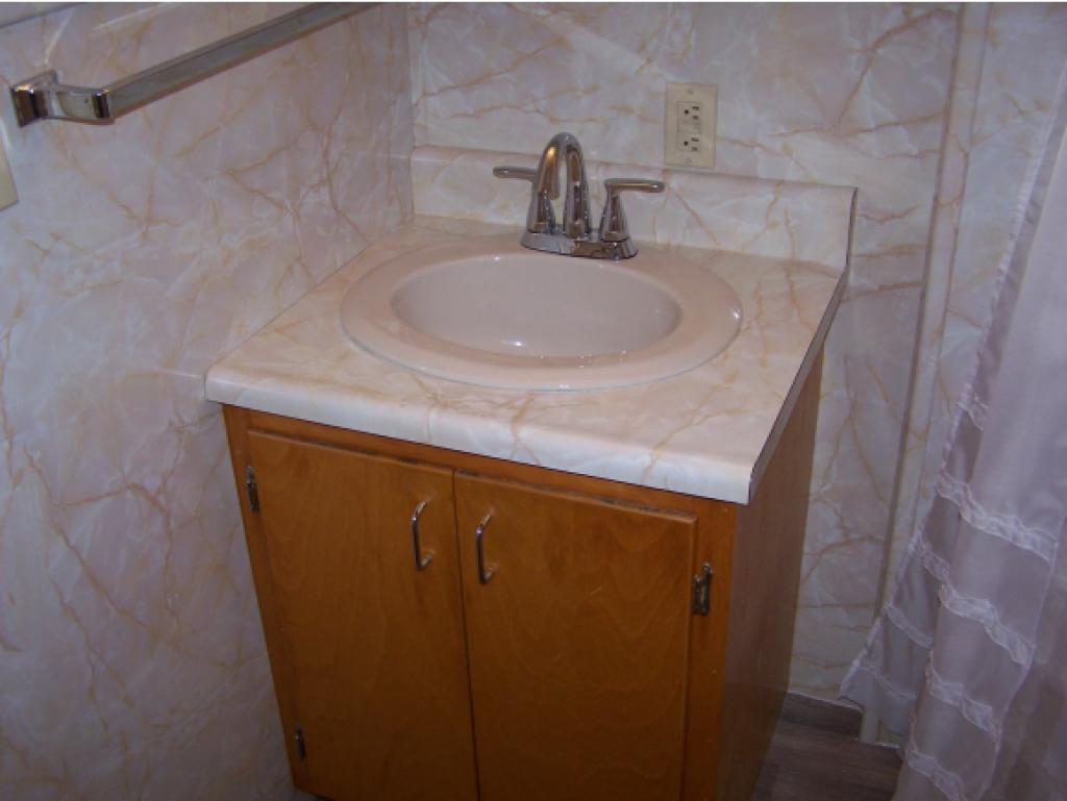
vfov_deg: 37.8
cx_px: 534
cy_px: 400
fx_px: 1172
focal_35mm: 38
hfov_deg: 49.0
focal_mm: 6.3
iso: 140
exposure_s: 1/60
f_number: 2.8
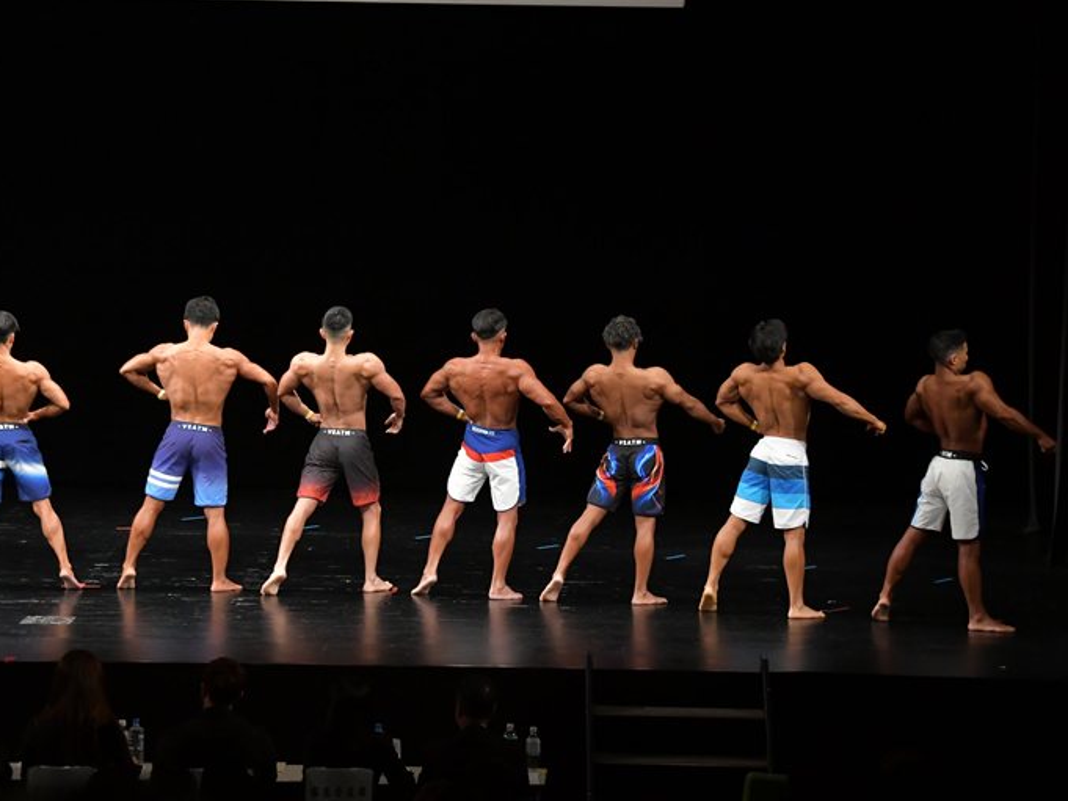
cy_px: 403
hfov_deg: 15.4
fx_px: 3950
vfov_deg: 11.6
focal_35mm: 128
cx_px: 471
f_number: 5.6
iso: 3200
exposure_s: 1/400
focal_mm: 78
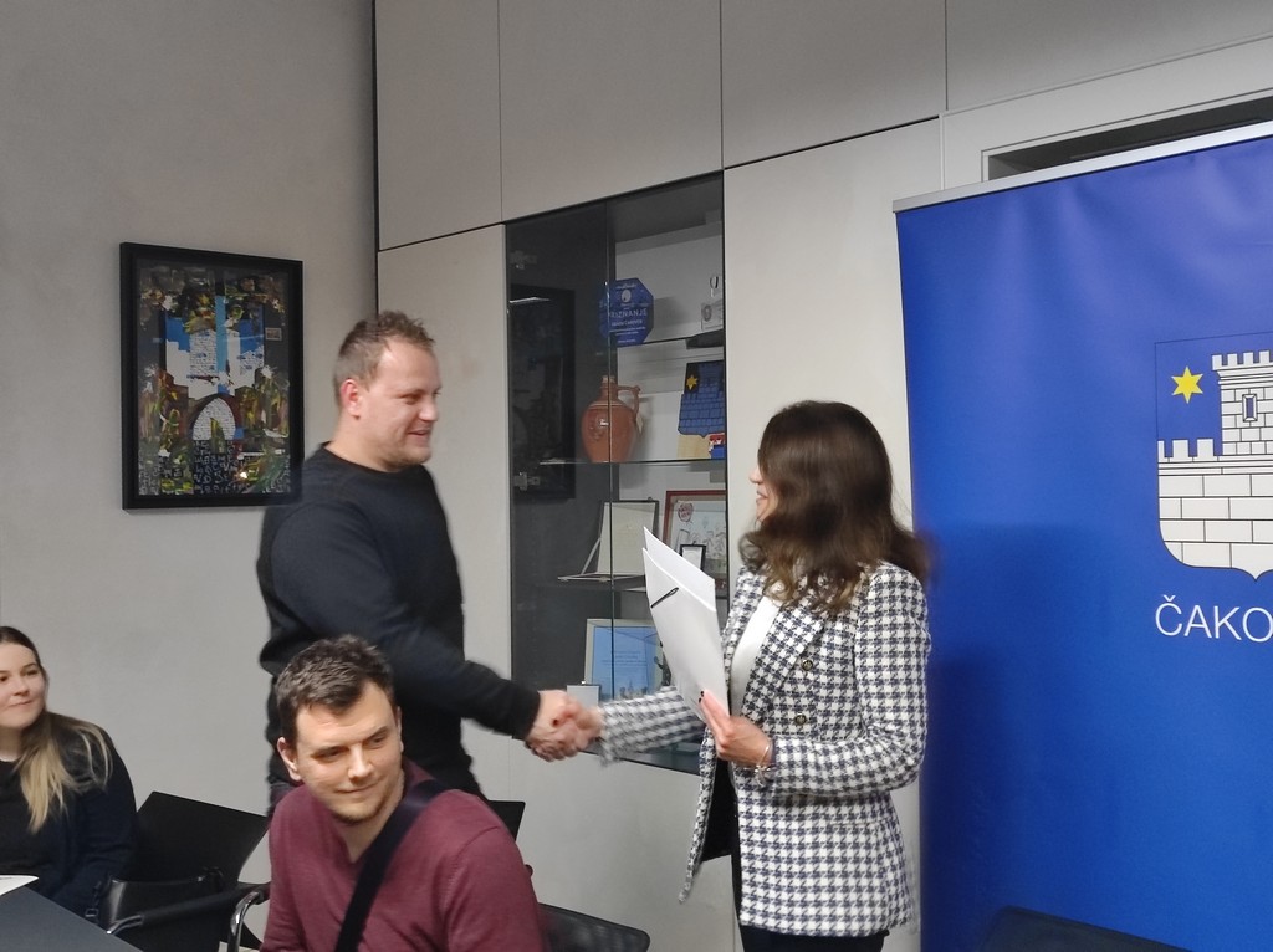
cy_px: 476
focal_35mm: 25
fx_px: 919
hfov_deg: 69.4
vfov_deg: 54.8
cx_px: 636
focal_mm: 4.7
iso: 907
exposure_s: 1/33
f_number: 1.79
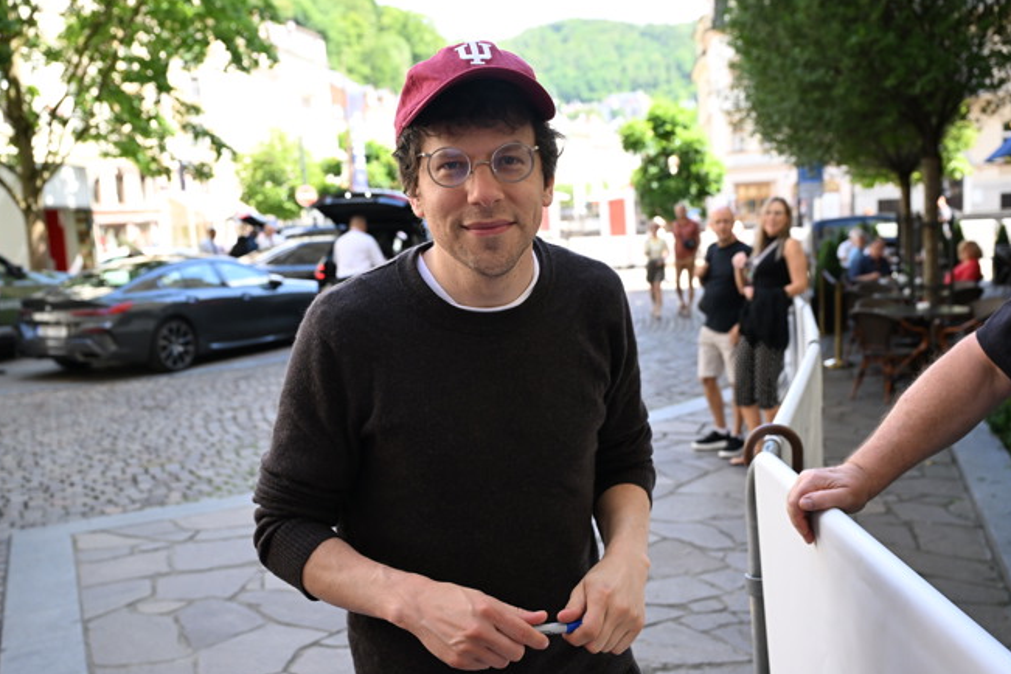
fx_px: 998
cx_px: 519
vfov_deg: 37.3
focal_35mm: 36
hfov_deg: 53.7
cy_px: 353
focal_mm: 33.5
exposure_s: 1/1000
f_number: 4.5
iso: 1250
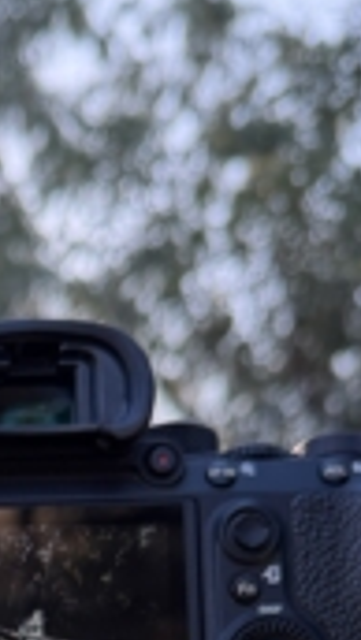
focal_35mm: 91
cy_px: 975
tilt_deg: -0.4
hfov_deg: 12.7
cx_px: -171
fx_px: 1546
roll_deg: +1.8
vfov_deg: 20.0
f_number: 1.78
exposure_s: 1/195
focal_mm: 6.76
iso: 100
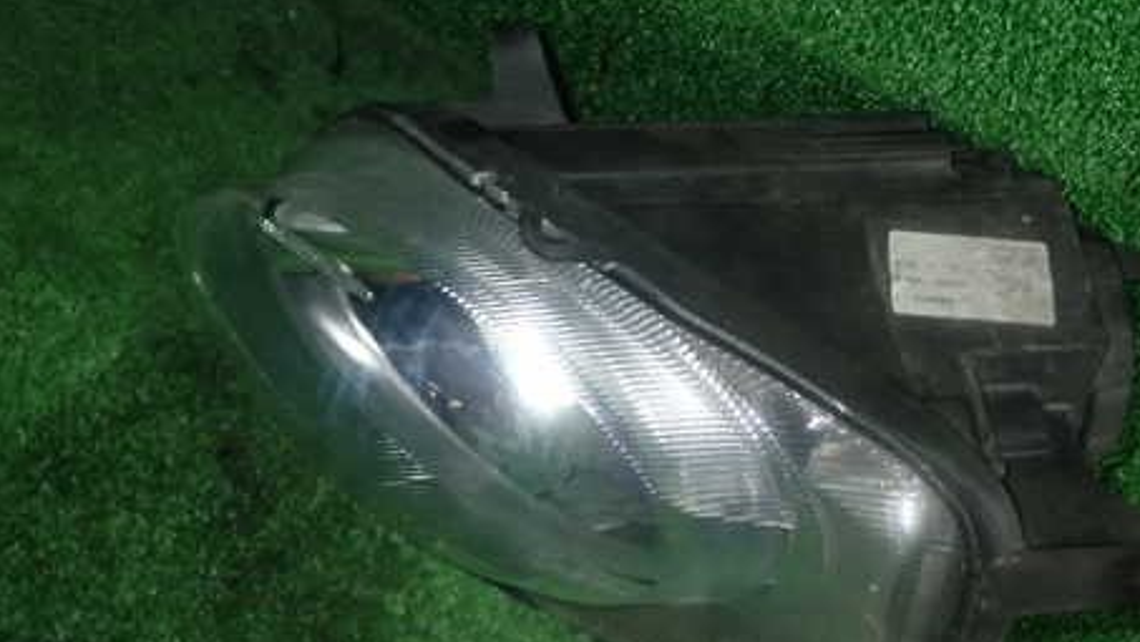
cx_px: 710
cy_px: 375
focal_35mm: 52
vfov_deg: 23.0
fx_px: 1572
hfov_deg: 39.6
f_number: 7.1
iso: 400
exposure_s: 1/40
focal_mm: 6.37
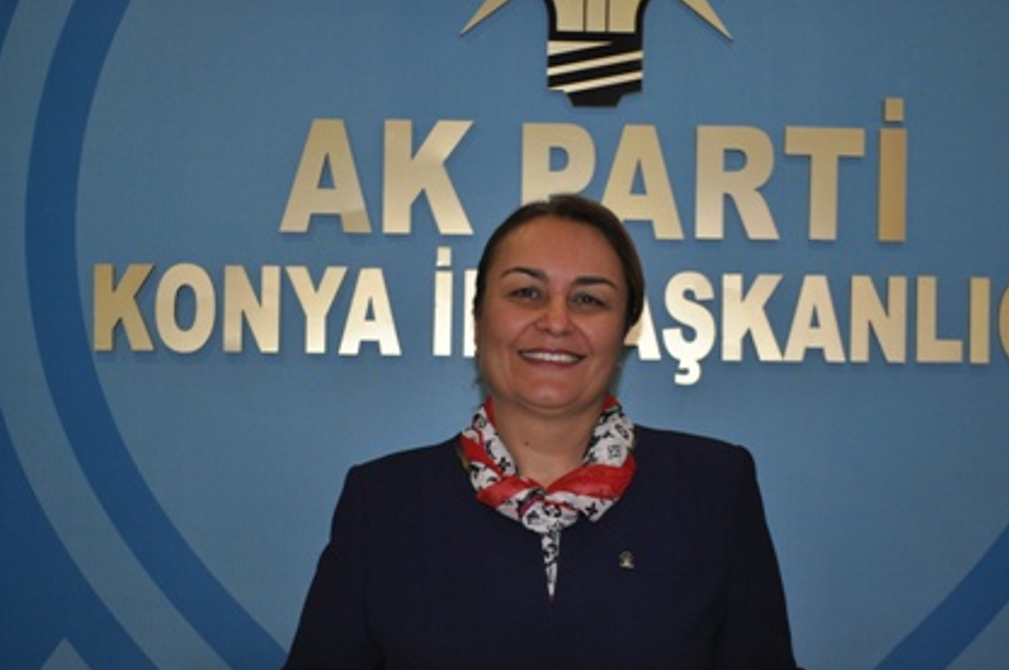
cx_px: 537
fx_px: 1624
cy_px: 358
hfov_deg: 34.5
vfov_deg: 23.3
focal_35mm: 58
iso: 800
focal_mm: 36
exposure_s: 1/60
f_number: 5
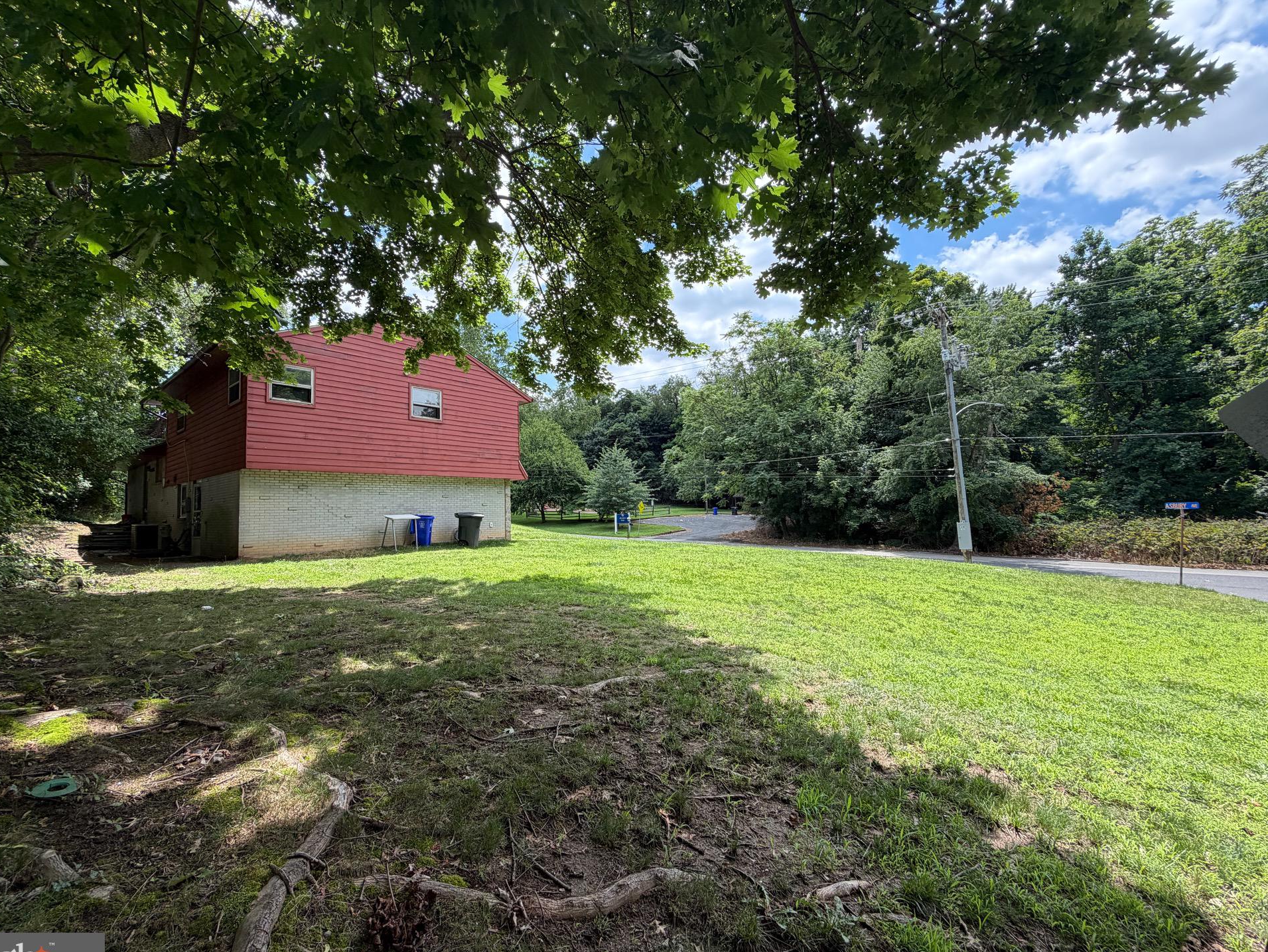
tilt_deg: +4.8
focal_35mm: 15
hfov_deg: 98.1
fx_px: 550
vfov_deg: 81.8
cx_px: 618
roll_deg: +0.6
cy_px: 477
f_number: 2.2
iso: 50
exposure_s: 1/502
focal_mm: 2.22
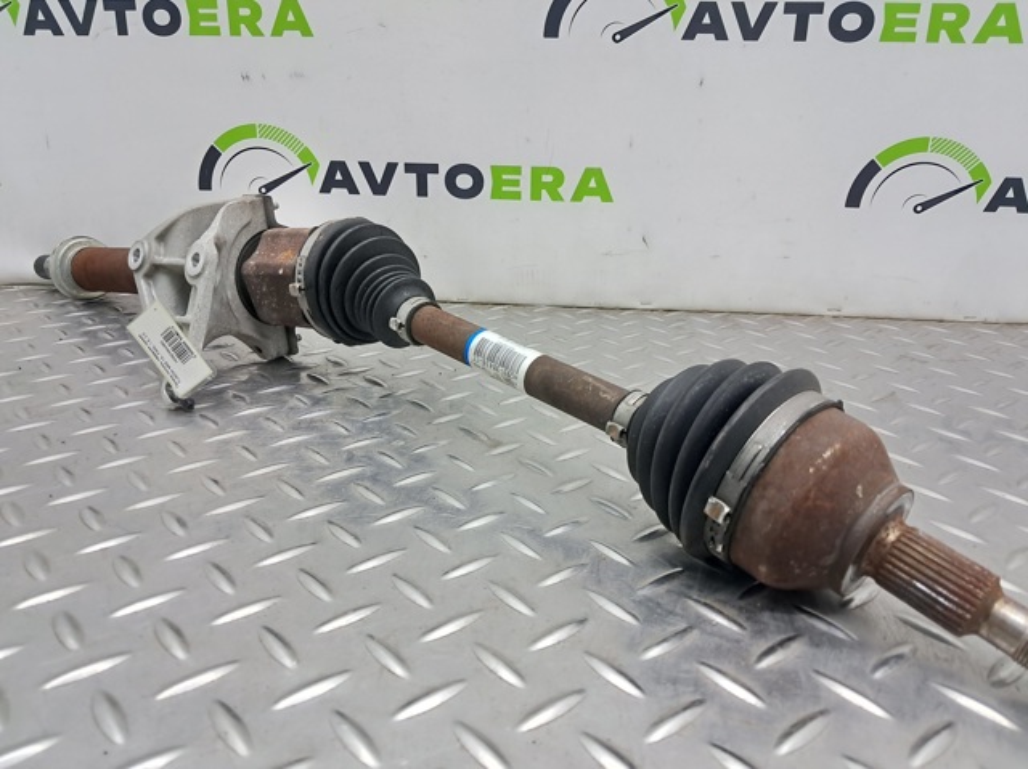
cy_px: 384
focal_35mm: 27
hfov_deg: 65.4
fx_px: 801
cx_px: 514
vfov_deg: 51.3
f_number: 1.8
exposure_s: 1/50
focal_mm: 4
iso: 160
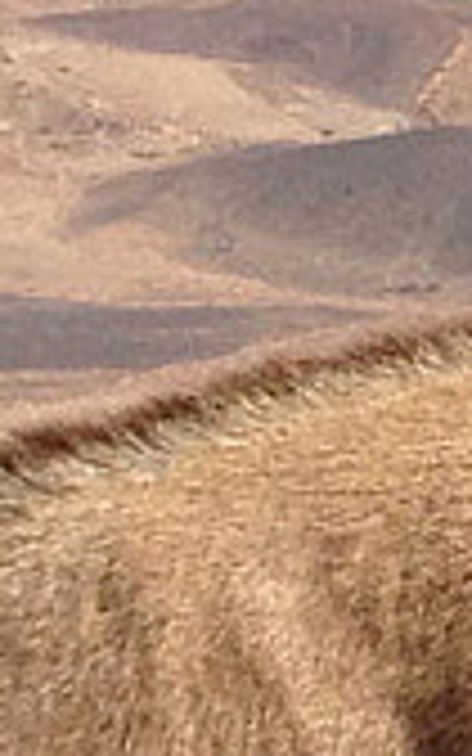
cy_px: 400
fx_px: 7265
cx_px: 1394
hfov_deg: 3.6
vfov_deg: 6.0
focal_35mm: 353
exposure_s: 1/2304
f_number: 2.4
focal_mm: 4.28
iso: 50
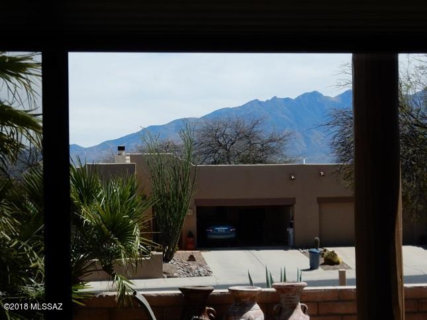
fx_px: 1036
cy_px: 160
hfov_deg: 23.3
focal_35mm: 84
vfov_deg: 17.6
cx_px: 214
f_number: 5
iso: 125
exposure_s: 1/800
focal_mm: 14.9
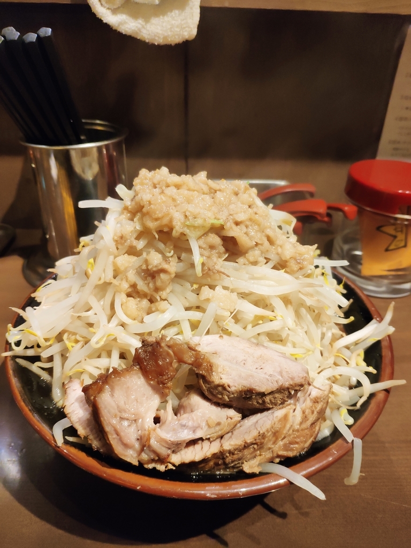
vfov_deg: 79.0
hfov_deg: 63.4
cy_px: 274
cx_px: 206
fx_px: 332
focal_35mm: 21
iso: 640
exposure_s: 1/50
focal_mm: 4.22
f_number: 1.8
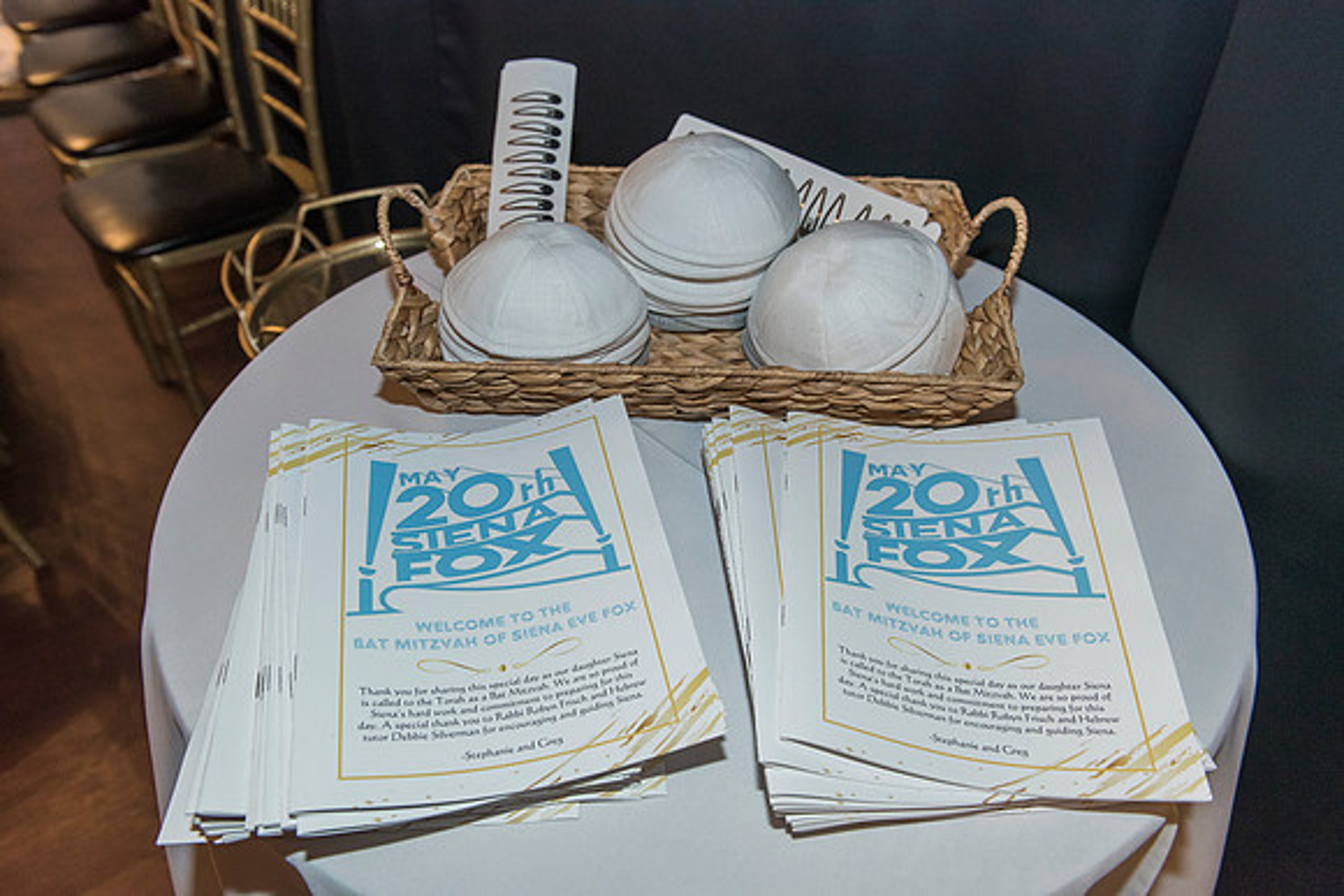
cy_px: 448
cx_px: 672
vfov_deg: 46.4
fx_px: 1046
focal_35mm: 28
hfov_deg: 65.5
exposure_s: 1/125
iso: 1250
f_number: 4.5
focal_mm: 28
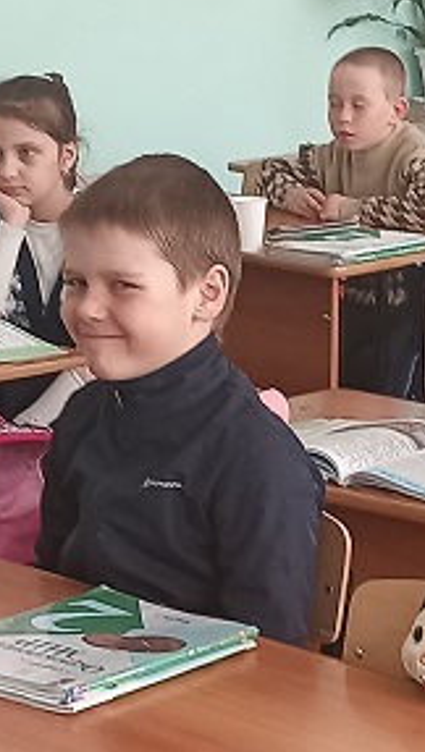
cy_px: 469
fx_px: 2098
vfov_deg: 20.3
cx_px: 228
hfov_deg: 11.6
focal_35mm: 105
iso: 253
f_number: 1.8
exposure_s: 1/33.3
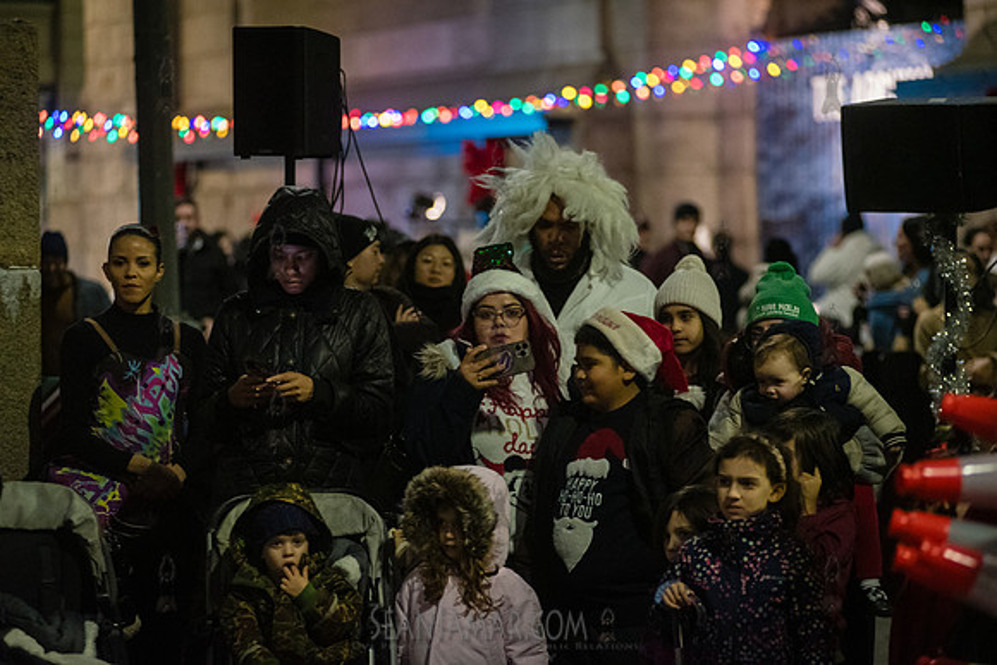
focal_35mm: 135
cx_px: 498
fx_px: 3739
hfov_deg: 15.2
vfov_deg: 10.2
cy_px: 332
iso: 8000
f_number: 3.2
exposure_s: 1/125
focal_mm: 135
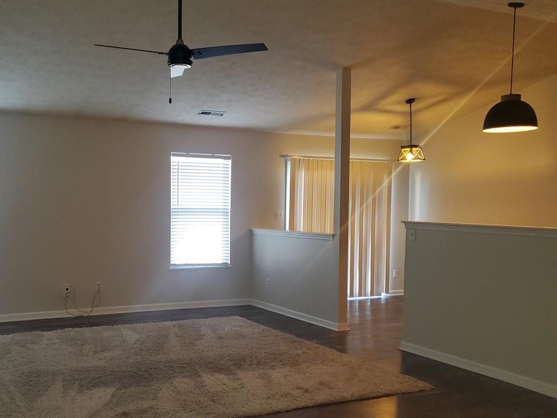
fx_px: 579
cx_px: 175
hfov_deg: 50.2
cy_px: 234
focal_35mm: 36
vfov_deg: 39.6
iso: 125
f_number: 1.5
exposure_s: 1/40
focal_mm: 4.3
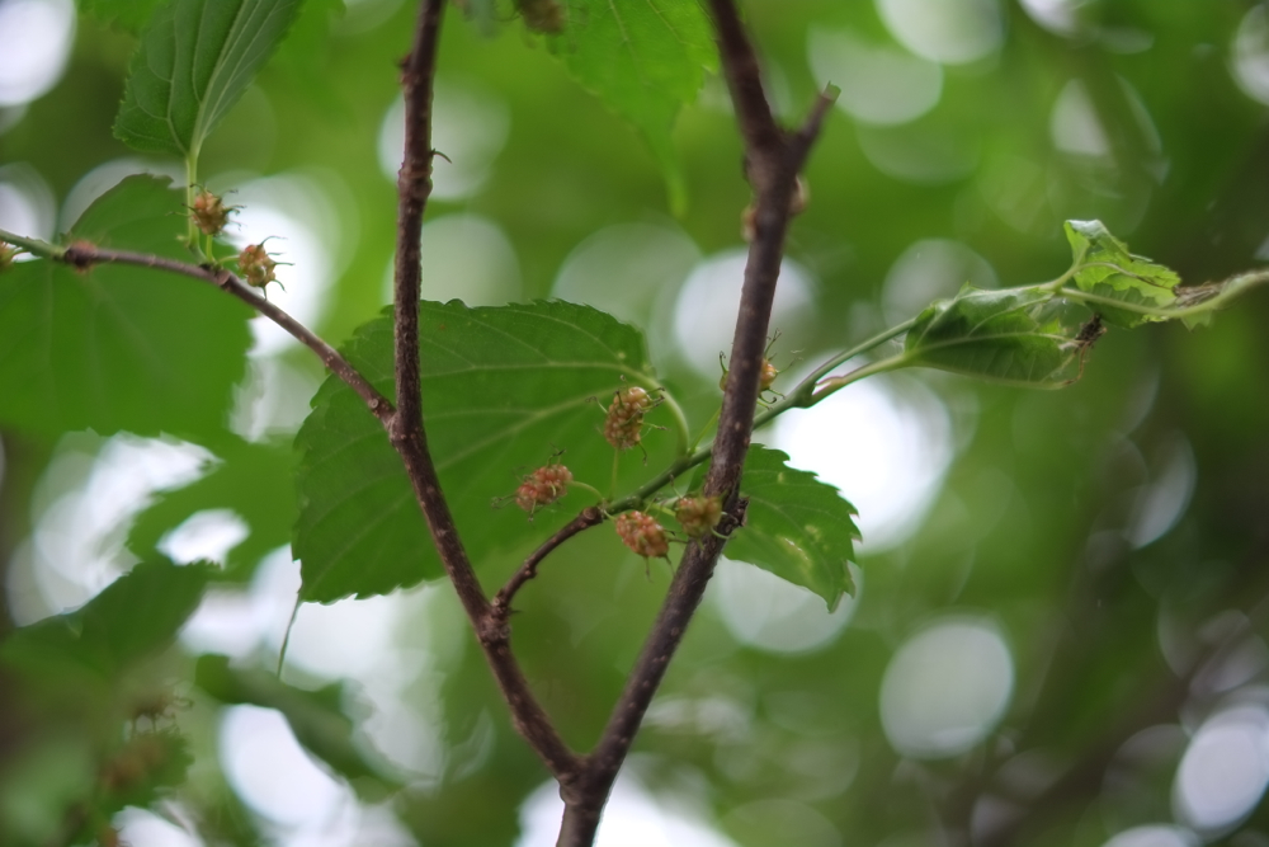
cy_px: 424
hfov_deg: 37.5
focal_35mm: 53
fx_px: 1868
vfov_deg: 25.5
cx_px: 634
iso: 200
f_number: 1.4
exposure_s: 1/500
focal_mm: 35
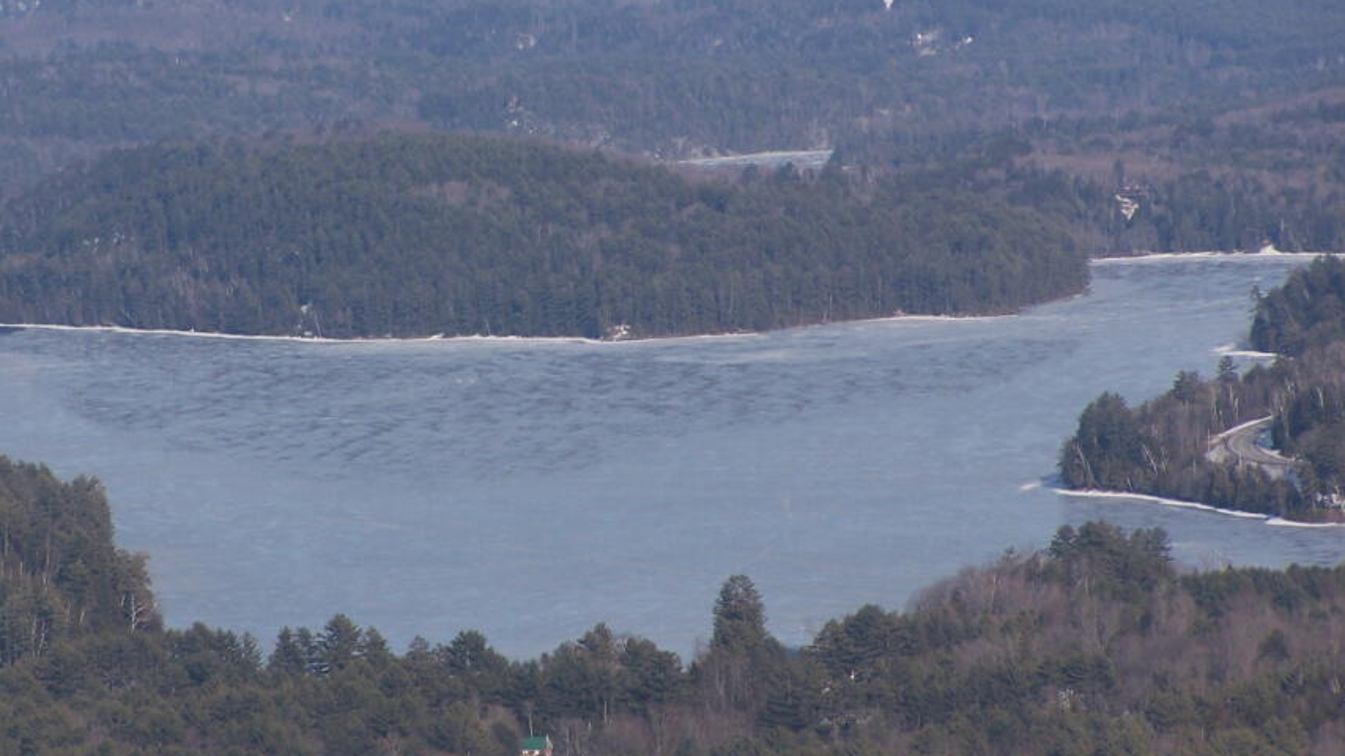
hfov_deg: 6.9
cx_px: 578
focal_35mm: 311
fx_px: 11089
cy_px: 209
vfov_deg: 3.9
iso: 80
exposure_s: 1/1000
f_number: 4.5
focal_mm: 39.5
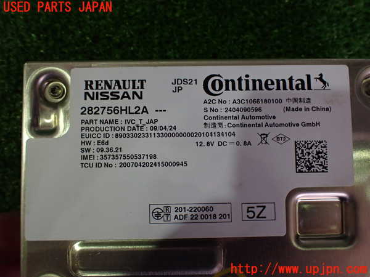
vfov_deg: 46.8
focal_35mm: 30
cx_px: 185
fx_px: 321
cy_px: 138
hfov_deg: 60.0
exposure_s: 1/125
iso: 640
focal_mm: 5.4
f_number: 2.3
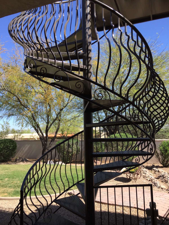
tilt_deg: +4.8
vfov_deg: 61.7
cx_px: 84
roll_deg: +0.1
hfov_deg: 48.2
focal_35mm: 29
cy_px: 112
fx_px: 189
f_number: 2.2
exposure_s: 1/879
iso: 32
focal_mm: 4.15
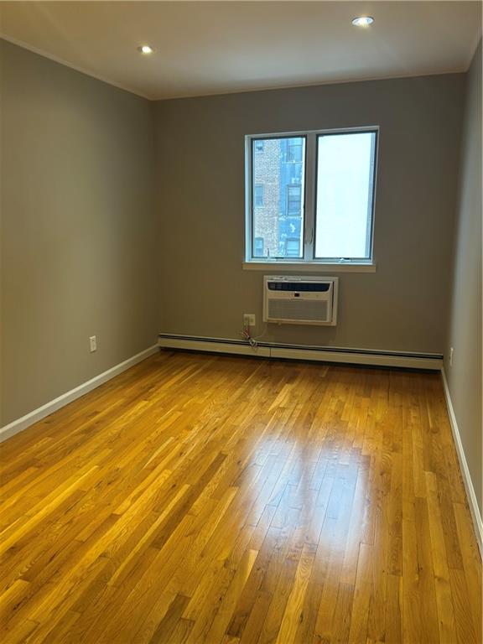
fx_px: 484
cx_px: 242
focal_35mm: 26
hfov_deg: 53.1
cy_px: 322
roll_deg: -0.4
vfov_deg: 67.3
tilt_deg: -11.7
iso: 80
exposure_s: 1/60
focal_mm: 5.7
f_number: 1.5
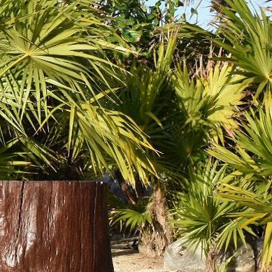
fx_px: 933
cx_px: -121
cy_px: 77
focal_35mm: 105
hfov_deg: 15.4
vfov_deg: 16.5
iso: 200
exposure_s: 1/250
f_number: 8
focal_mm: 20
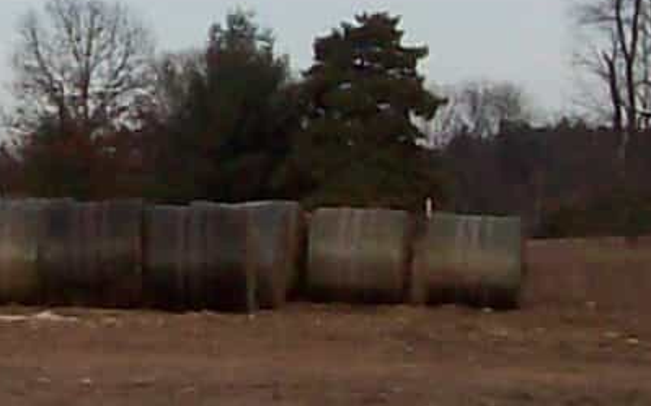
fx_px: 4345
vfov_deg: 5.3
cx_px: -145
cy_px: -261
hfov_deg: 8.5
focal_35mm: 245
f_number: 4.8
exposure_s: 1/585
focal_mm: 6
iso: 80
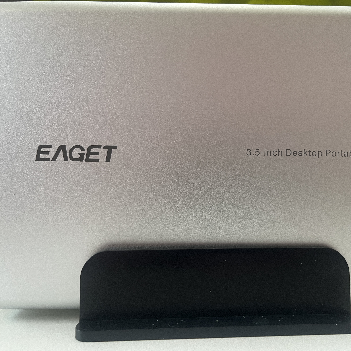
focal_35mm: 31
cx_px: 211
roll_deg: +0.6
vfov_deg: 52.5
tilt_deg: -0.9
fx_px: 356
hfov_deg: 52.2
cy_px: 174
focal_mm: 5.1
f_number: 1.6
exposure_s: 1/100
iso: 125
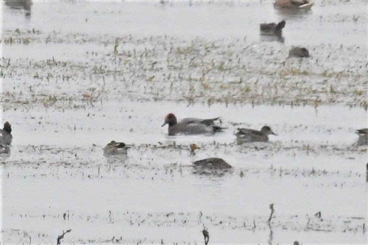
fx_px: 6439
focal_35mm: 630
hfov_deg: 3.3
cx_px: 184
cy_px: 122
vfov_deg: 2.2
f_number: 14
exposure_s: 1/640
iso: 2500
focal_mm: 420
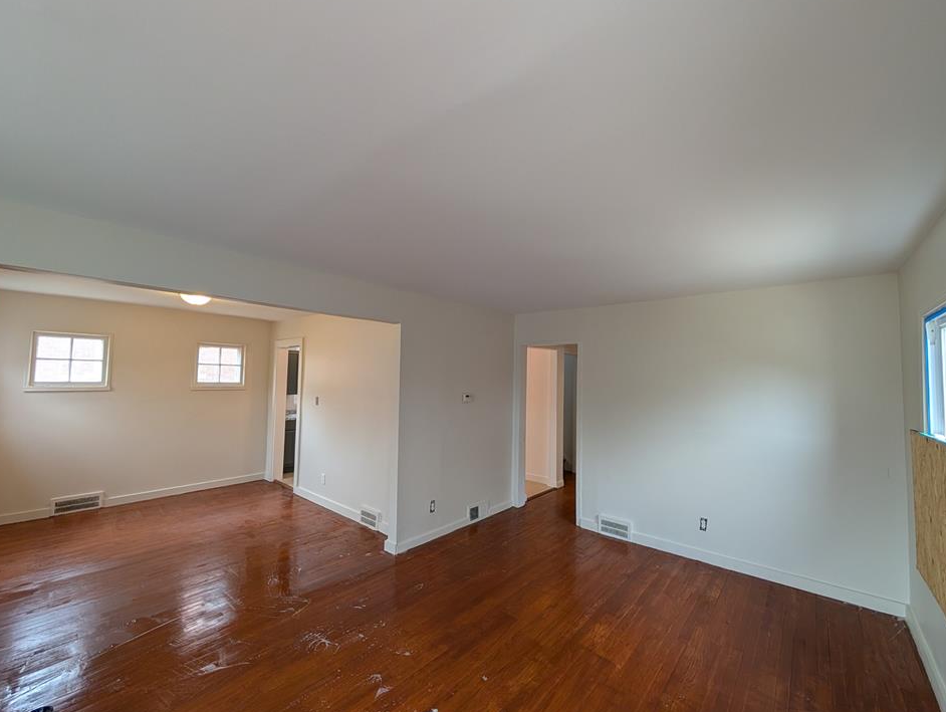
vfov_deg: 90.0
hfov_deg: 106.0
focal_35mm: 13
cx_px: 500
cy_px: 355
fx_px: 356
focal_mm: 2.02
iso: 119
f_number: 1.7
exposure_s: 1/120
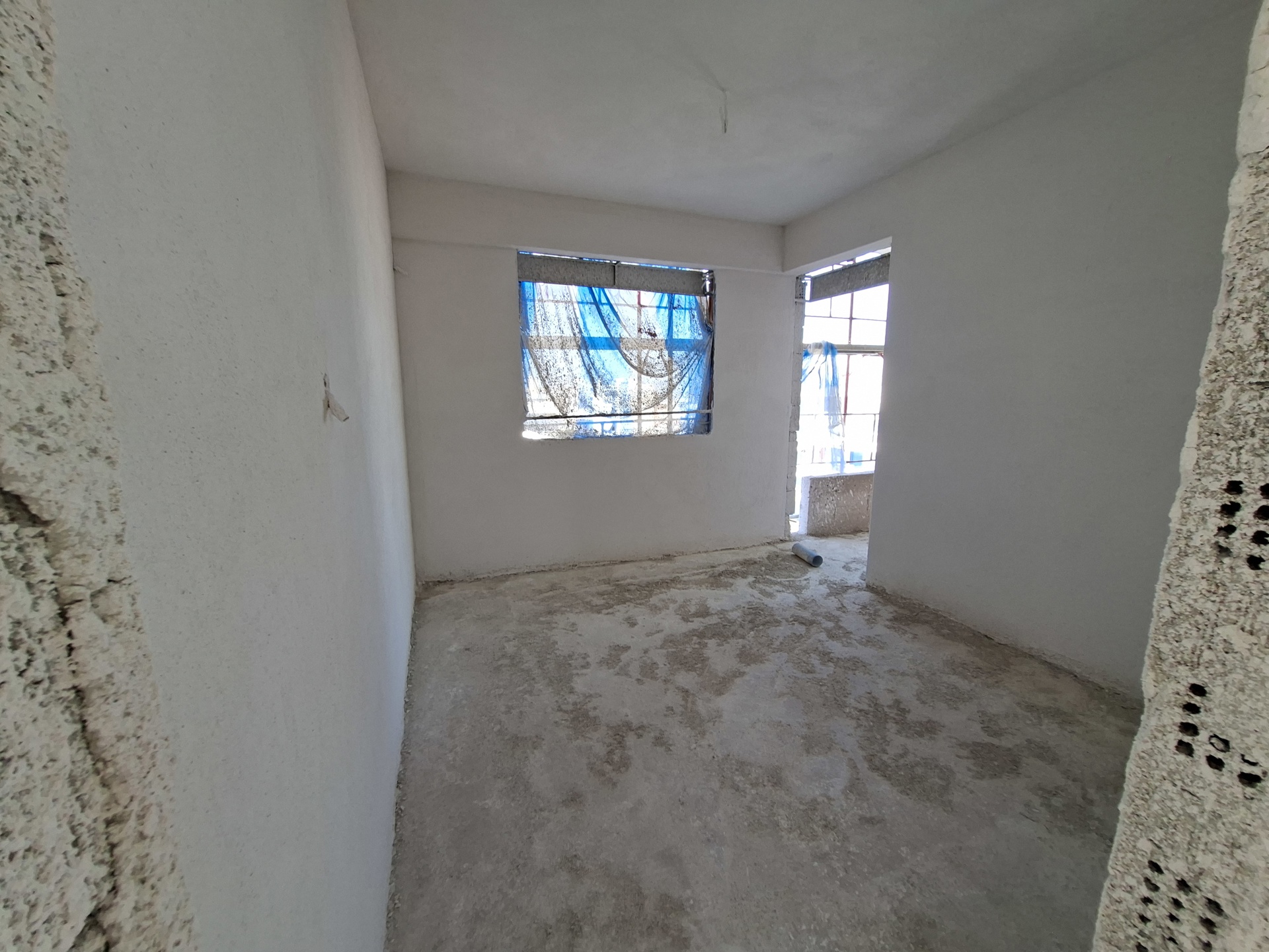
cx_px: 634
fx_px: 477
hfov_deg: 106.2
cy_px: 476
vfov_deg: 89.9
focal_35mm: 13
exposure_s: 1/60
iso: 40
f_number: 2.2
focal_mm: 1.74
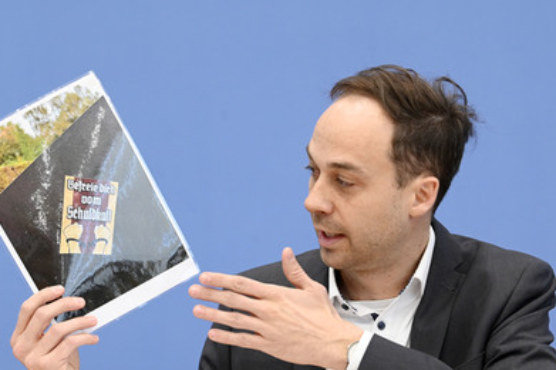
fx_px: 1867
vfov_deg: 11.3
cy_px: 212
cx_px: 265
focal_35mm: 121
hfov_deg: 16.9
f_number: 5.6
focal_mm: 105
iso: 4000
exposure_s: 1/500
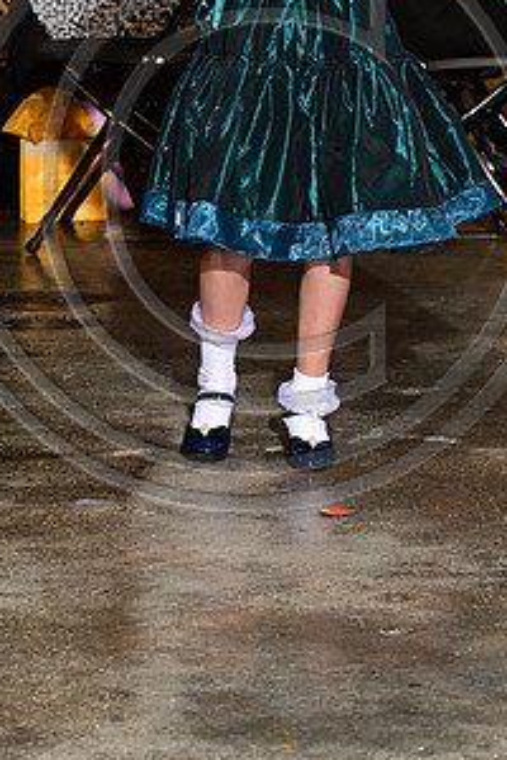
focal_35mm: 178
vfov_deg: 11.5
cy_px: 180
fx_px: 3760
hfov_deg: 7.7
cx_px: 246
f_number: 6.3
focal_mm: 92
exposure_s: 1/125
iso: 1000
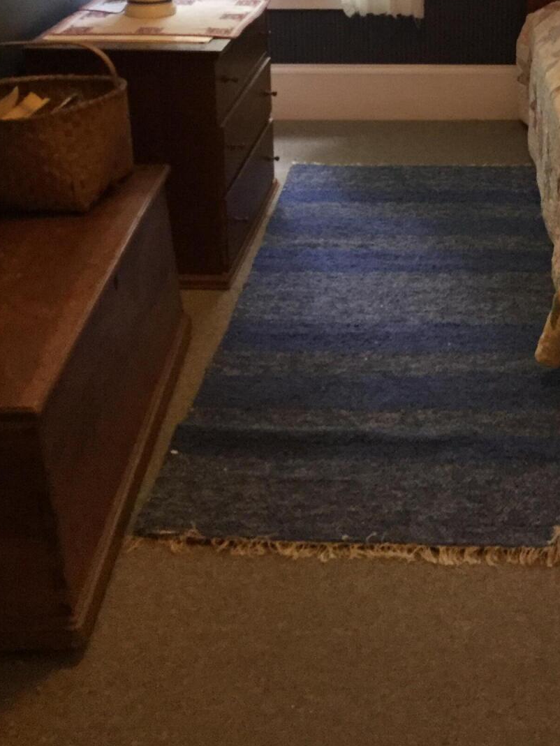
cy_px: 50
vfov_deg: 31.4
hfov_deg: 24.9
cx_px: 427
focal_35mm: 58
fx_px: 1251
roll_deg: +1.3
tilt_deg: -17.8
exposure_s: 1/30
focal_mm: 3.3
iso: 125
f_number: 2.4
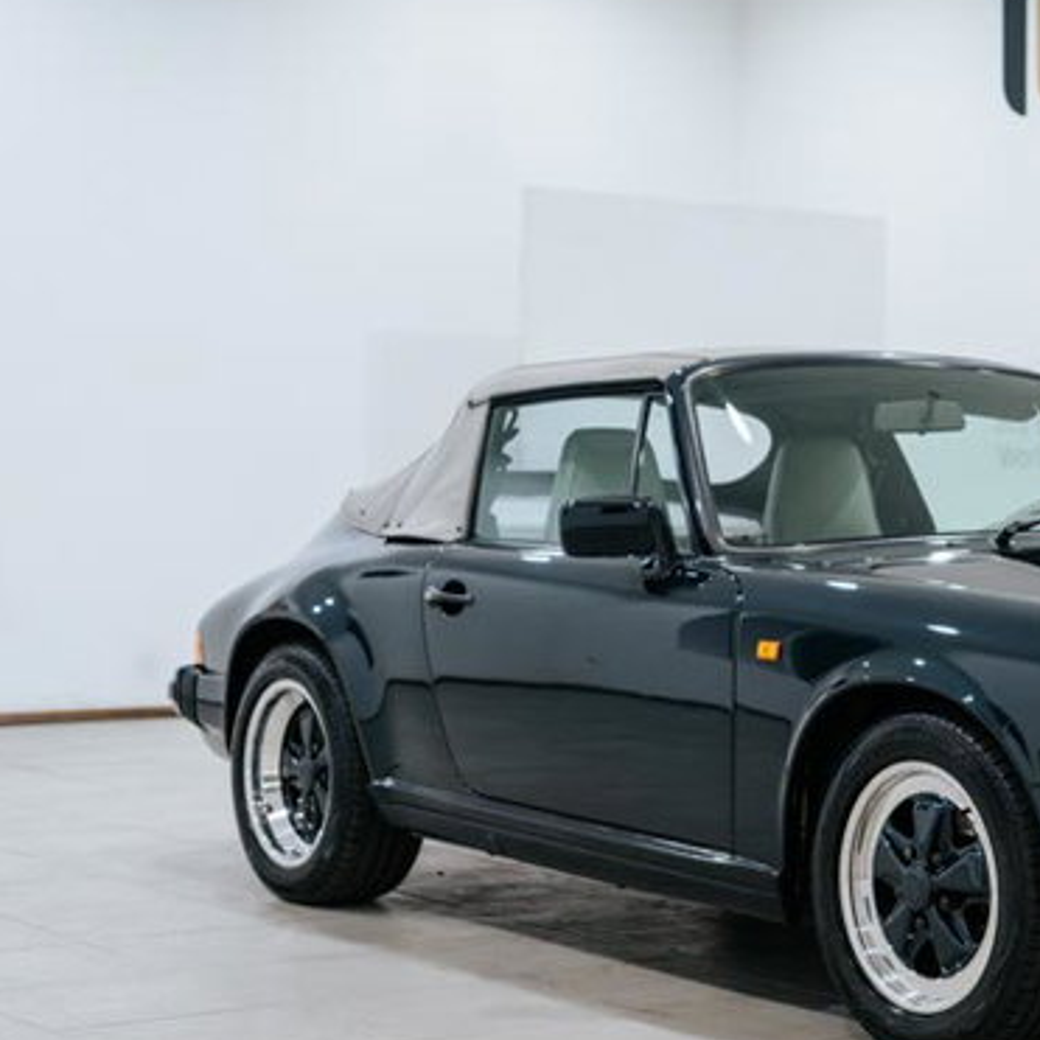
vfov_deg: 19.7
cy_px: 631
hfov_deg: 19.3
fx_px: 2991
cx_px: 984
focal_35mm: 88
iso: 2000
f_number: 2.8
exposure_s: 1/125
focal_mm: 50
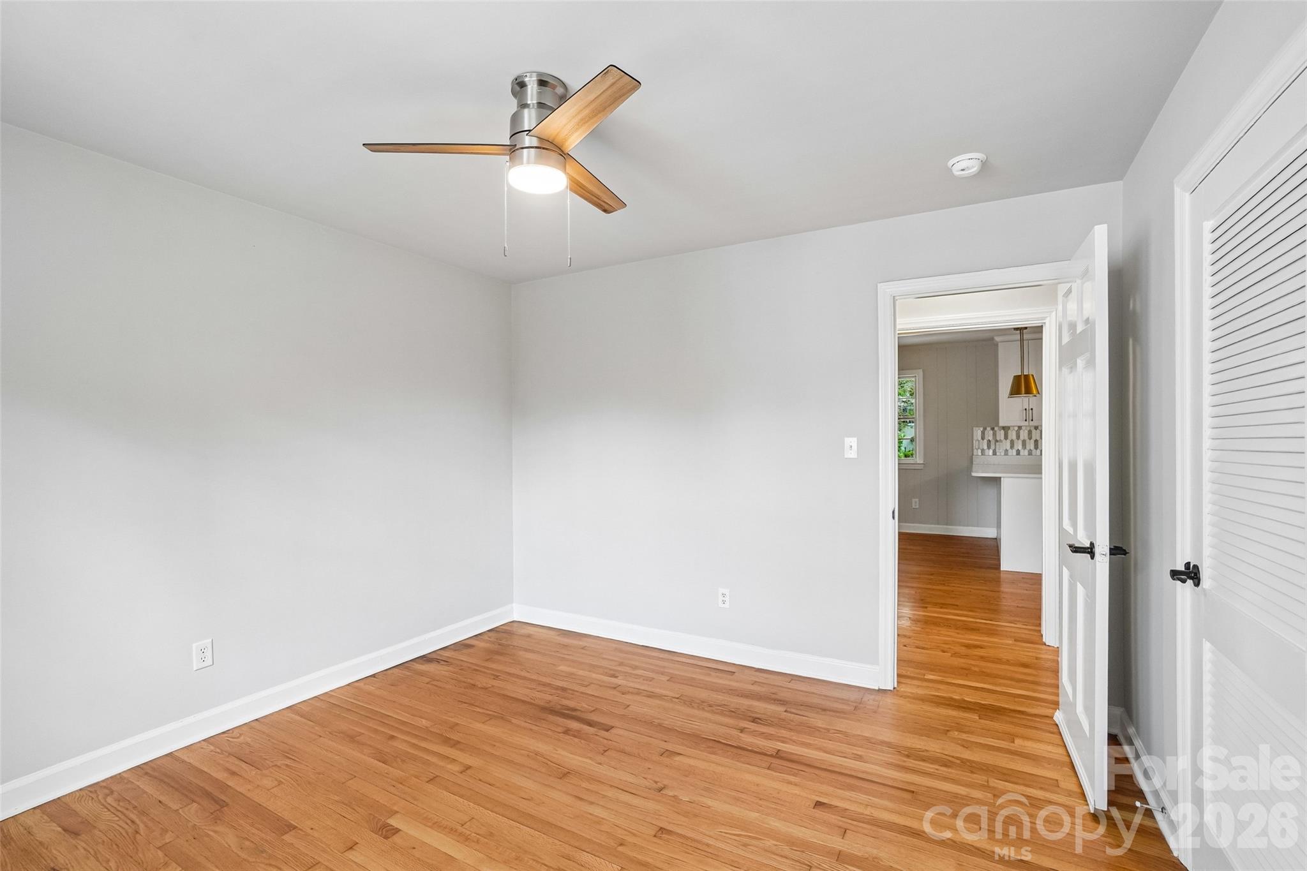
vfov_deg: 77.3
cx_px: 654
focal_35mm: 15
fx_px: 544
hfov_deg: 100.4
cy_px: 436
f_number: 8
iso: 400
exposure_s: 1/20
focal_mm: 10
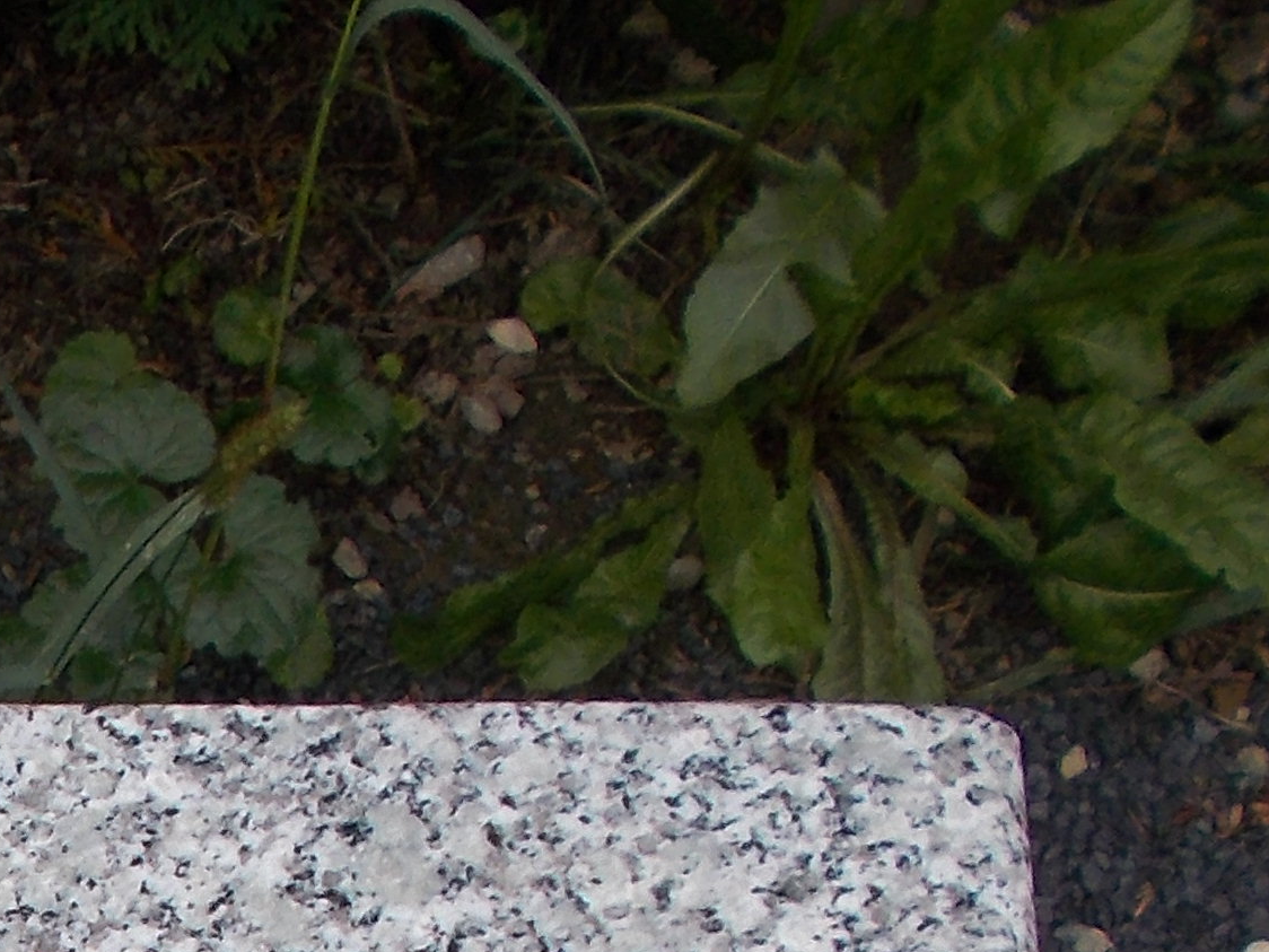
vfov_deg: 10.9
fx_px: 4509
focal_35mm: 123
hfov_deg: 14.7
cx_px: -735
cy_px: 1950
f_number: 3.4
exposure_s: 1/400
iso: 80
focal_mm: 5.3
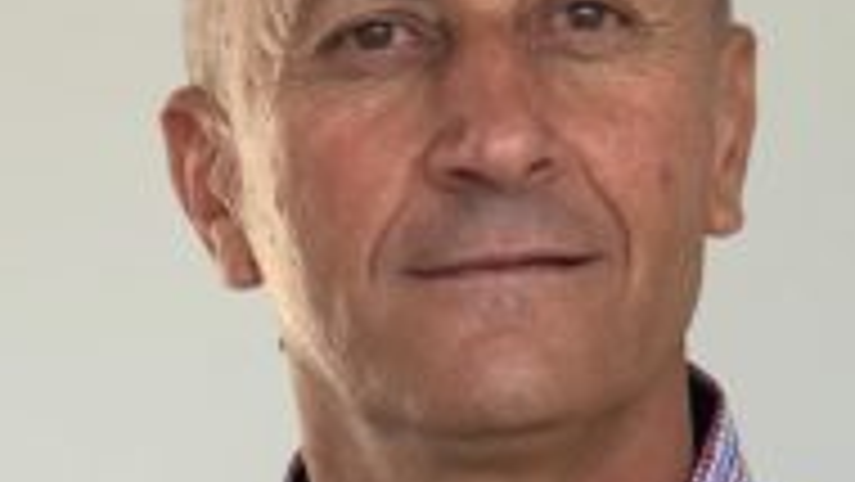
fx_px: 5080
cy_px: 705
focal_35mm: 224
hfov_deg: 9.6
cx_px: 490
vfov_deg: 5.4
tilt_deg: -7.1
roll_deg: +0.2
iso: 25
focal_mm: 6
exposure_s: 1/122
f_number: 2.4
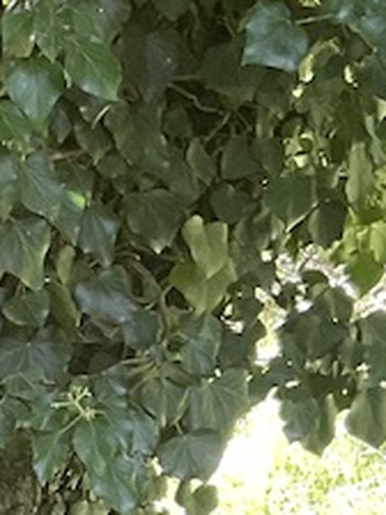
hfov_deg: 8.3
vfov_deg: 11.6
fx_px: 2468
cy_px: 690
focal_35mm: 166
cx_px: -489
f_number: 1.8
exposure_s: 1/92
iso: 64
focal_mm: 3
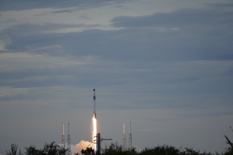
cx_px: 116
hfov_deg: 3.9
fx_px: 3398
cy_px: 78
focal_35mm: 525
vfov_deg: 2.6
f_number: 7.1
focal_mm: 350
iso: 400
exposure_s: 1/3200
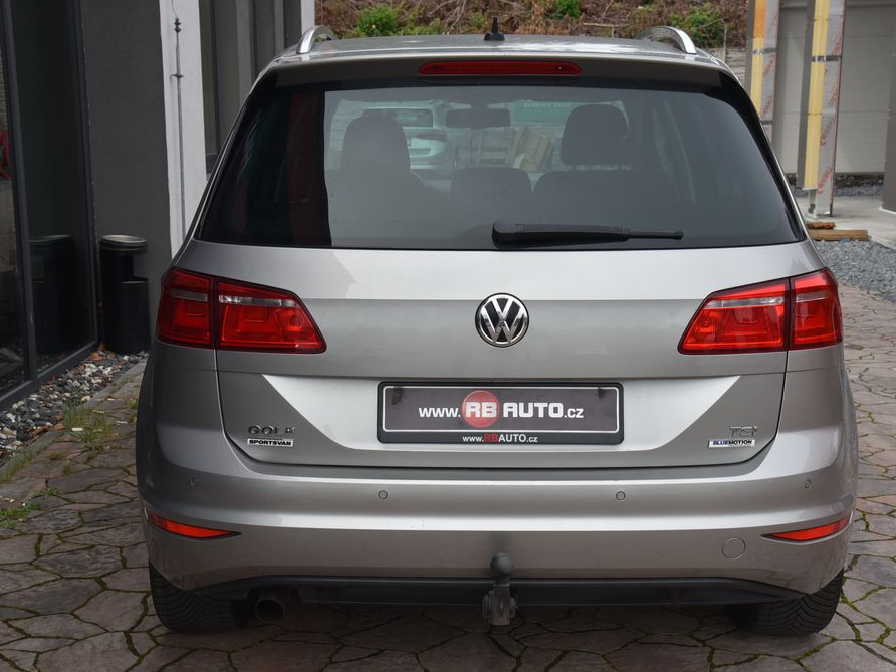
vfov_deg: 27.5
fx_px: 1372
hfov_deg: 36.2
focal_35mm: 53
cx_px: 451
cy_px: 338
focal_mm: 48
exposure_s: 1/400
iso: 500
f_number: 10
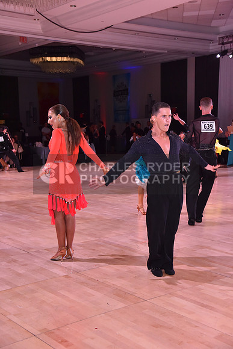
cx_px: 116
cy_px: 174
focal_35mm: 50
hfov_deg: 27.0
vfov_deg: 39.6
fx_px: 485
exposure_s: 1/250
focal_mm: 50
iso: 2000
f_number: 5
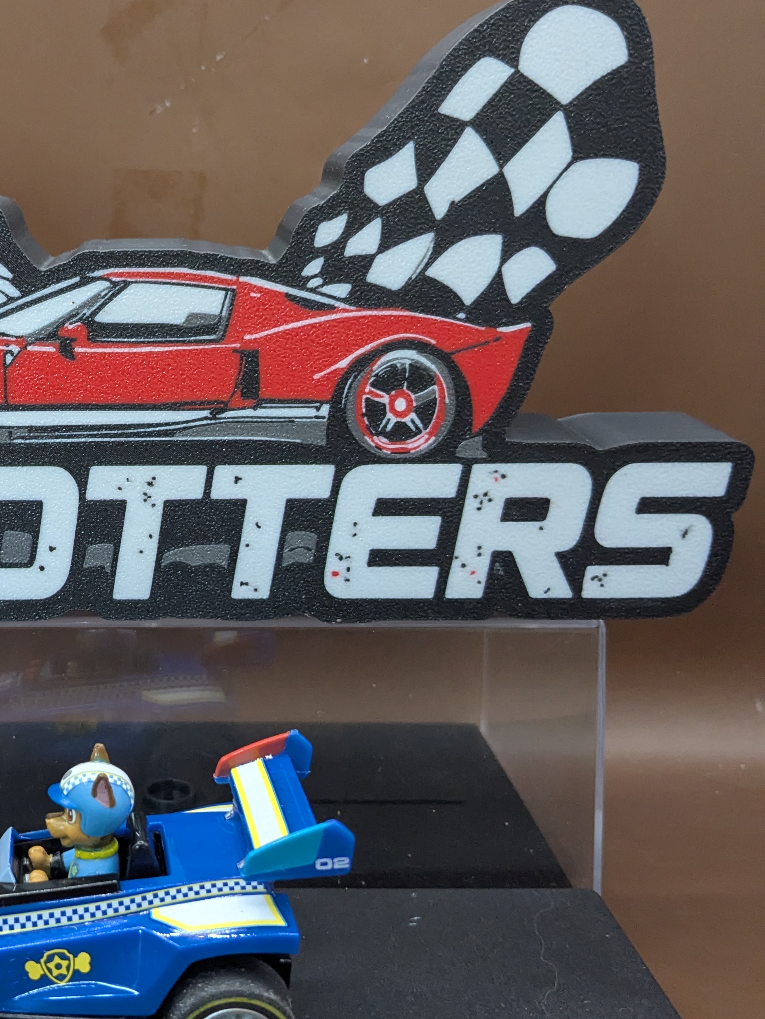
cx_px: 143
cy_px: 516
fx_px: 1296
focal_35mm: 44
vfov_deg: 42.9
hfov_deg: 31.9
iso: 709
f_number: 1.73
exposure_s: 1/100
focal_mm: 4.38
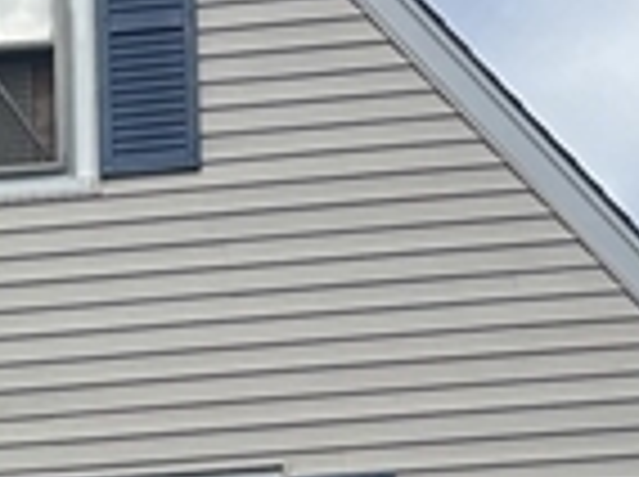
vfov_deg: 7.4
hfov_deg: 10.0
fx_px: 3465
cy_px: 1134
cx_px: -454
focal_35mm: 188
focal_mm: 5.96
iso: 50
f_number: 1.6
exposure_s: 1/2571
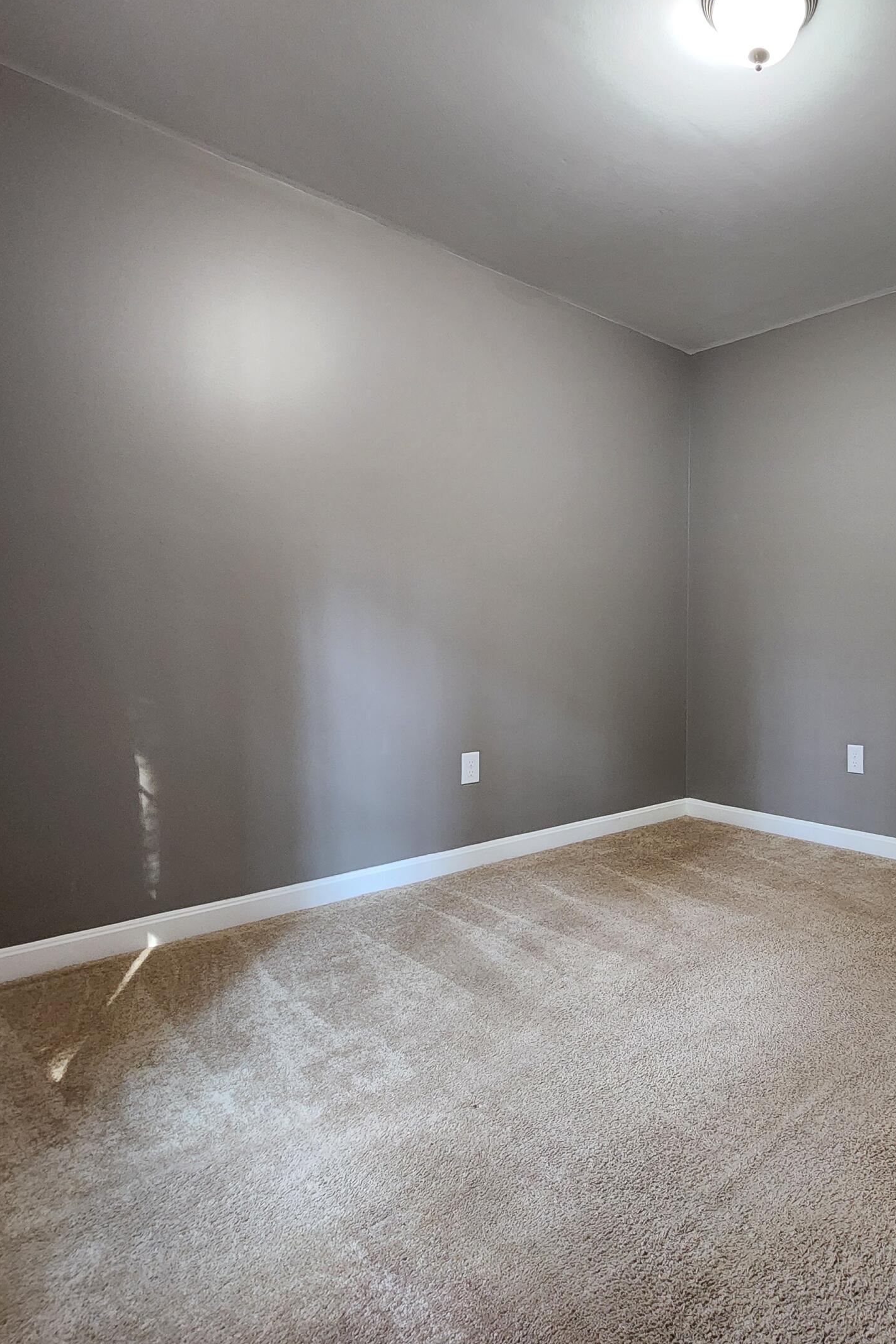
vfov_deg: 86.9
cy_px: 652
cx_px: 711
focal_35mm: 19
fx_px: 709
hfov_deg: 59.7
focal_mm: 2.2
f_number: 2.2
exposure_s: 1/30
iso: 400
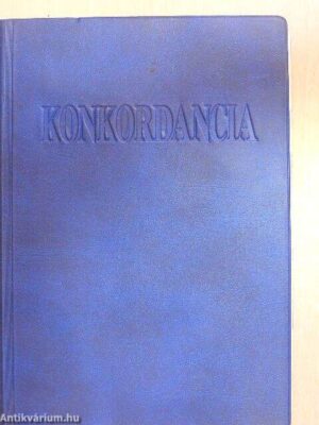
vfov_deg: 29.8
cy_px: 212
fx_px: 799
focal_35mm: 65
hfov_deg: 22.6
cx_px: 160
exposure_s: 1/8
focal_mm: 11.6
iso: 640
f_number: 4.2
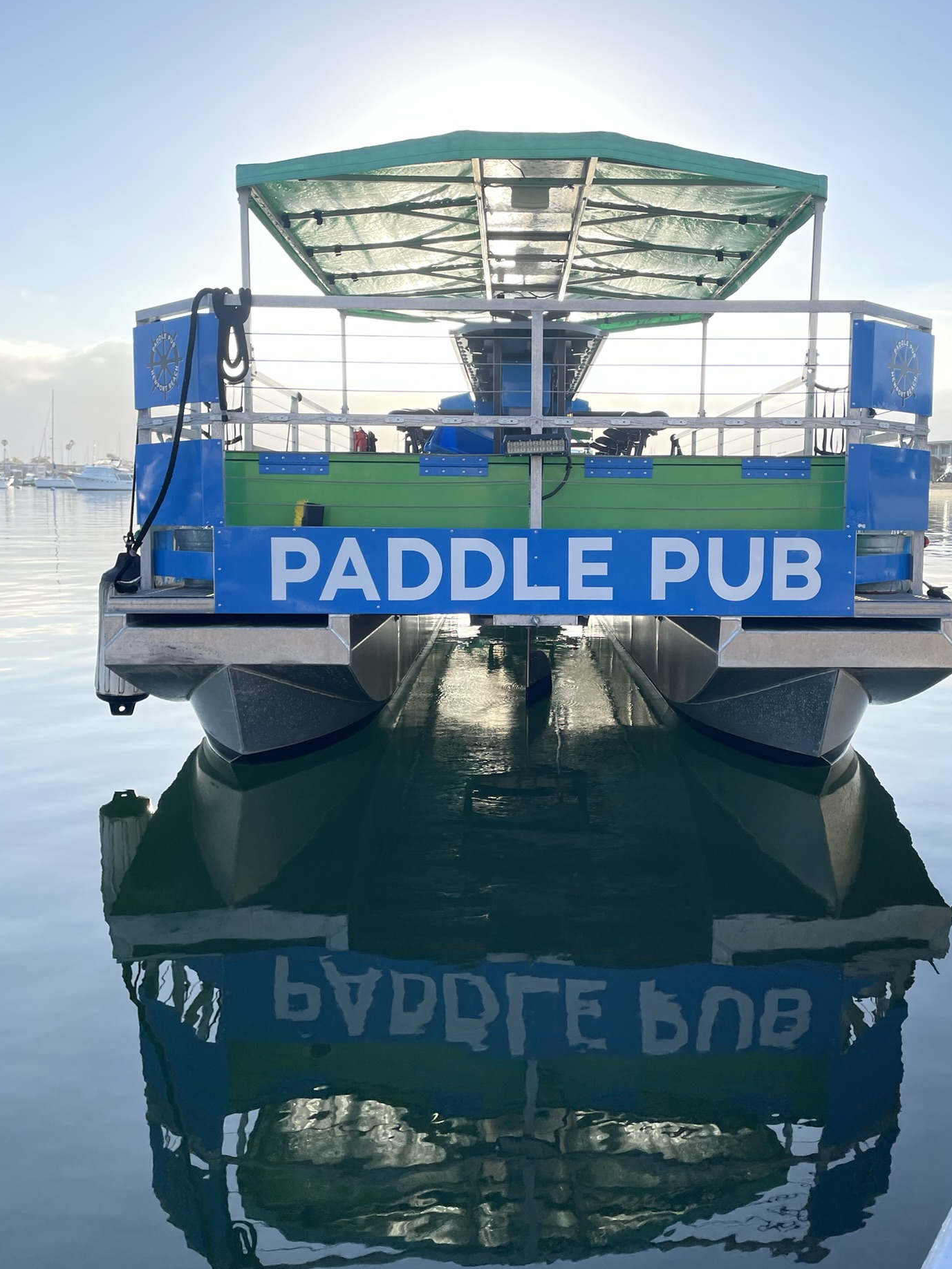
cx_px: 525
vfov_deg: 61.6
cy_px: 595
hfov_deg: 48.2
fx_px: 1063
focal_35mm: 29
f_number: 1.6
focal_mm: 4.2
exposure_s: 1/1182
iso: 50
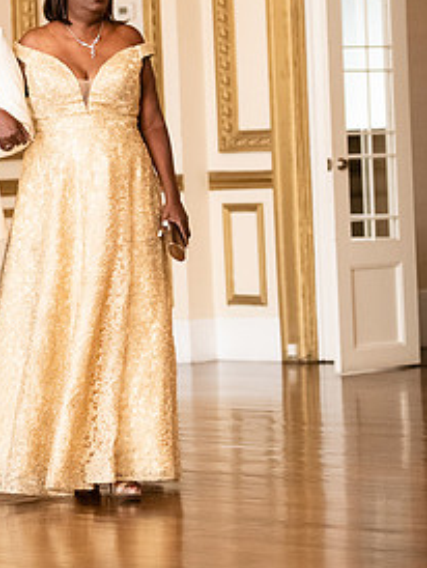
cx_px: 44
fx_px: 3005
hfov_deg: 8.1
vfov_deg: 10.8
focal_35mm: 183
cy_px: 206
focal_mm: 90
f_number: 2.8
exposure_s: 1/400
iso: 3200
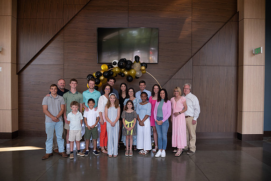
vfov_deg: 53.2
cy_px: 90
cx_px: 136
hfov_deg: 73.7
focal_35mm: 24
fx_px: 181
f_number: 4
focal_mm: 24
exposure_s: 1/200
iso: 1250
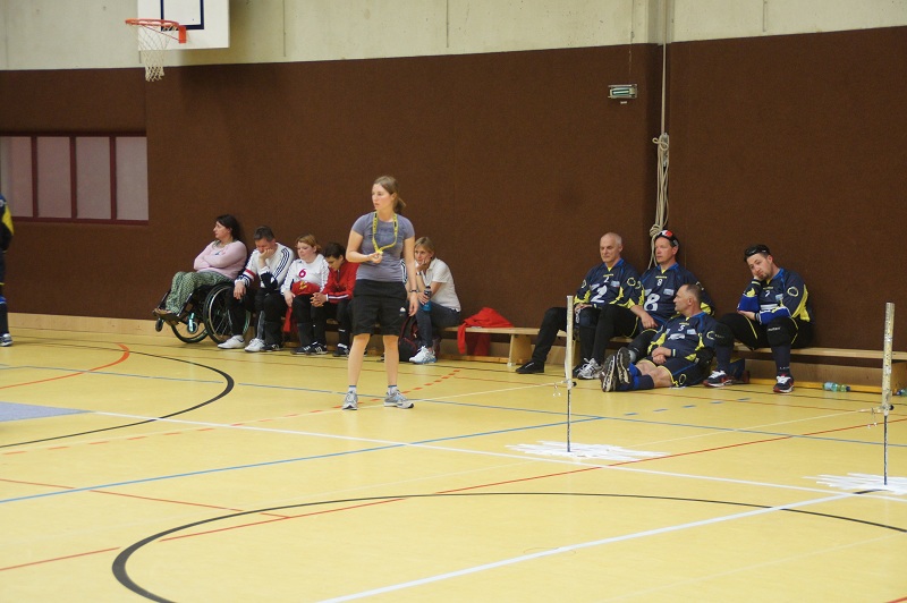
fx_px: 2266
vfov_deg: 15.2
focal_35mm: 90
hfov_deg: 22.6
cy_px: 302
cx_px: 454
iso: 1600
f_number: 5
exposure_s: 1/40
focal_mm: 60
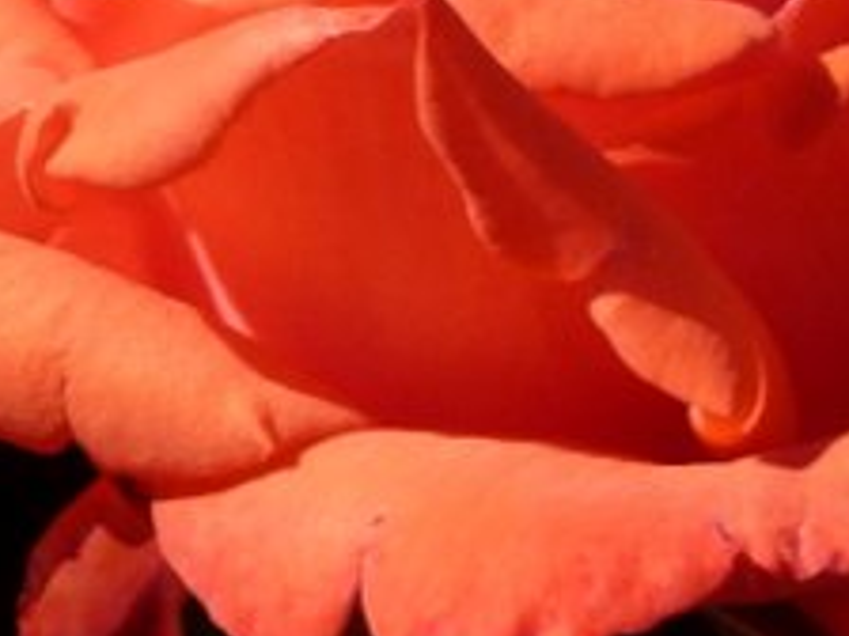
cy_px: 68
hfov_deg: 0.9
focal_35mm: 2284
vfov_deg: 0.7
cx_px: 500
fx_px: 56018
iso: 200
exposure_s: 1/800
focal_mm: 108
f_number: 5.6
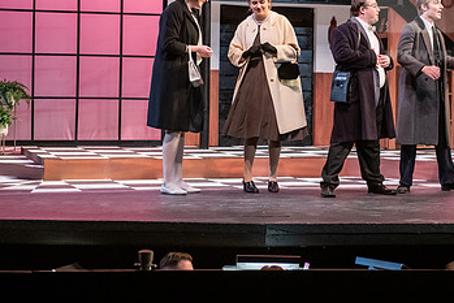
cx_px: 325
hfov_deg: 19.7
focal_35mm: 103
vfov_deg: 13.3
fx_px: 1299
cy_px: 81
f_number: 3.2
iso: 2500
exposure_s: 1/200
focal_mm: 62
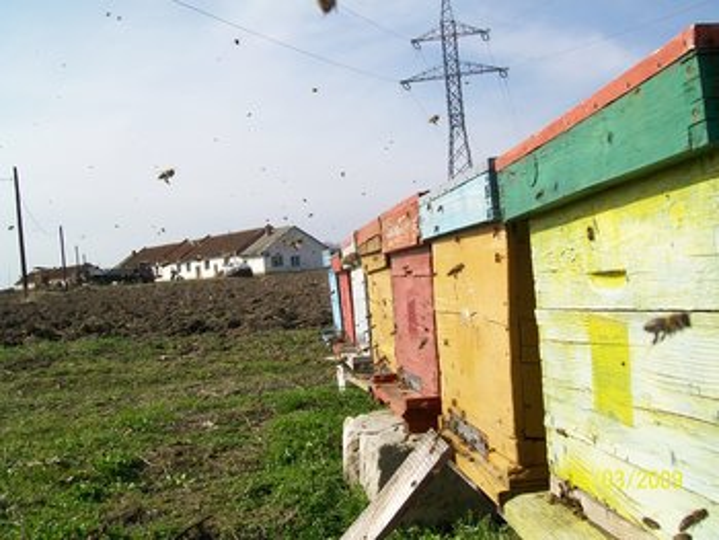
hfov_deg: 51.3
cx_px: 360
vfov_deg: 39.7
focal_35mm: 36
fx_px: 748
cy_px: 270
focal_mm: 6
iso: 64
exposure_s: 1/500
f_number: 4.8
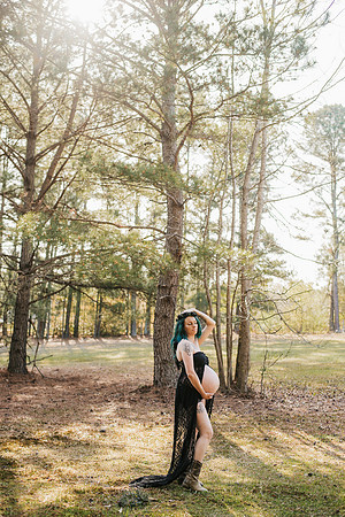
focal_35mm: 50
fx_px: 719
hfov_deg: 27.0
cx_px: 172
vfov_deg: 39.6
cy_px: 258
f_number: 2.8
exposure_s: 1/200
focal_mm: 50
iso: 100
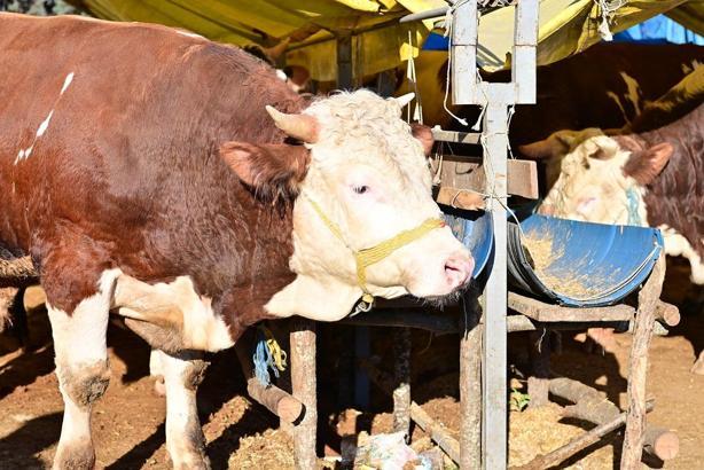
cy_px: 235
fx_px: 1369
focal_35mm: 70
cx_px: 352
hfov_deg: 28.8
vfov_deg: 19.5
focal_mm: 70
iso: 200
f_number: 5.6
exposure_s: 1/640
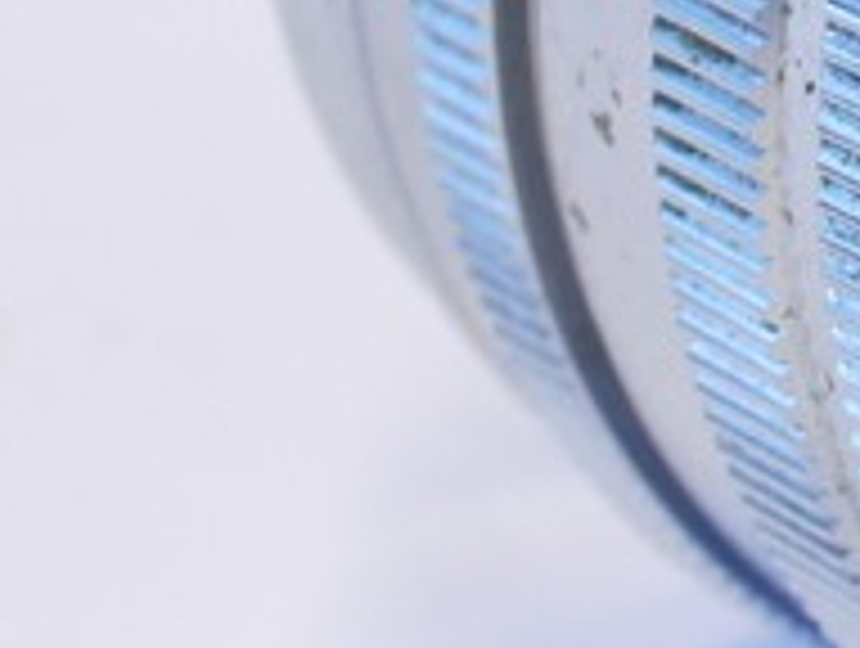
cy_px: 126
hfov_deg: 5.2
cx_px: 1779
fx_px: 9359
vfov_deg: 4.0
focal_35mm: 376
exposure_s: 1/25
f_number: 7.1
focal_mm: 30
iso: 400
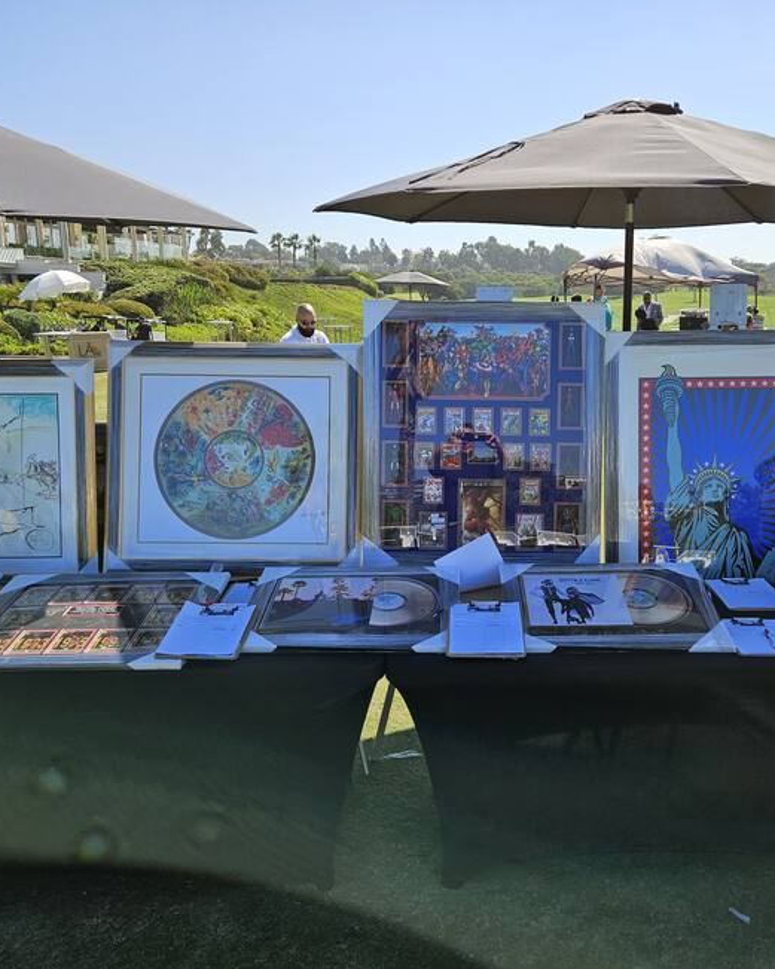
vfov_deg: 57.2
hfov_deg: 46.7
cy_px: 488
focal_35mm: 31
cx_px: 482
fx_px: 889
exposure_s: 1/1533
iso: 25
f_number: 1.8
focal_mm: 5.4
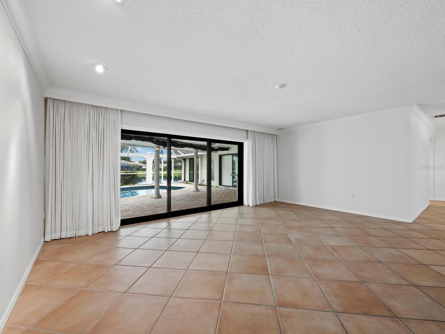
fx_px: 180
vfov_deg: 85.7
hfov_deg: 102.0
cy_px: 167
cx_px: 222
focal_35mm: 14
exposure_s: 1/1.25
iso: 400
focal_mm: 7
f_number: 11
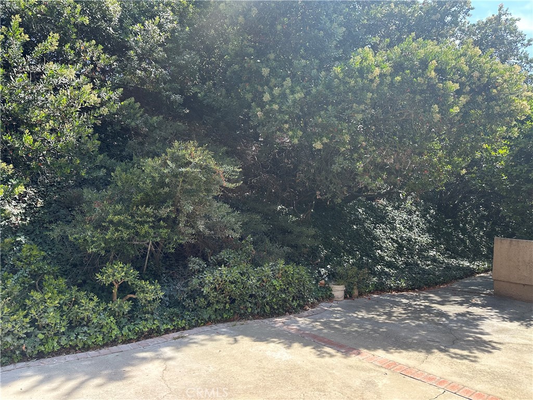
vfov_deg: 56.8
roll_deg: -3.4
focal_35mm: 24
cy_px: 200
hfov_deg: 71.6
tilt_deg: +1.6
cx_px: 266
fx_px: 370
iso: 80
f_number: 1.78
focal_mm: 6.86
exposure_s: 1/903
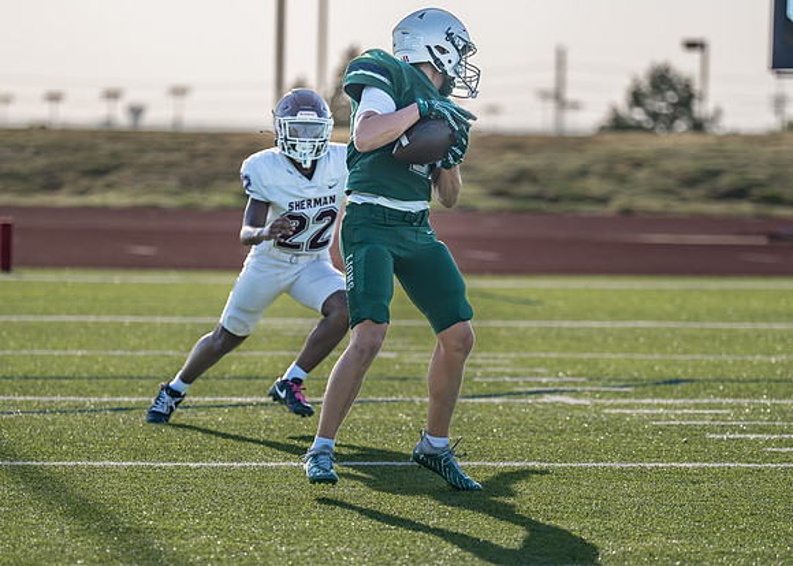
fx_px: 5075
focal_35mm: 225
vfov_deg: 6.4
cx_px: 413
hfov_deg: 8.9
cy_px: 371
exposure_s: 1/4000
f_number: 2.8
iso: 250
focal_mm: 162
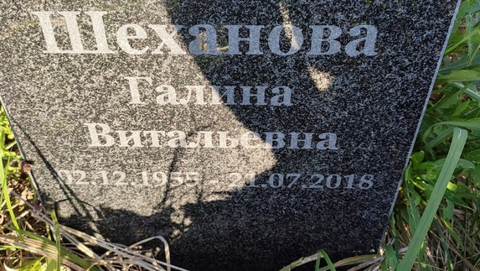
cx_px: 222
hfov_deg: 52.7
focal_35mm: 38
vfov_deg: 30.9
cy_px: 81
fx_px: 484
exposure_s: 1/202
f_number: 1.9
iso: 50
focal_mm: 6.04
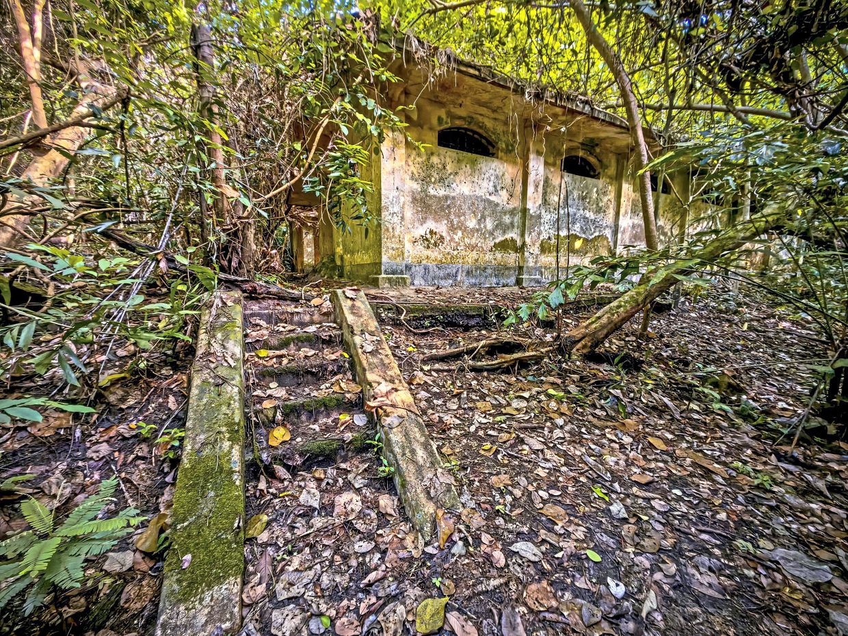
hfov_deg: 106.2
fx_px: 318
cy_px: 318
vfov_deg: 89.9
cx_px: 424
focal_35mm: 13
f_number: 2.2
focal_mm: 1.76
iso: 200
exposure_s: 1/100
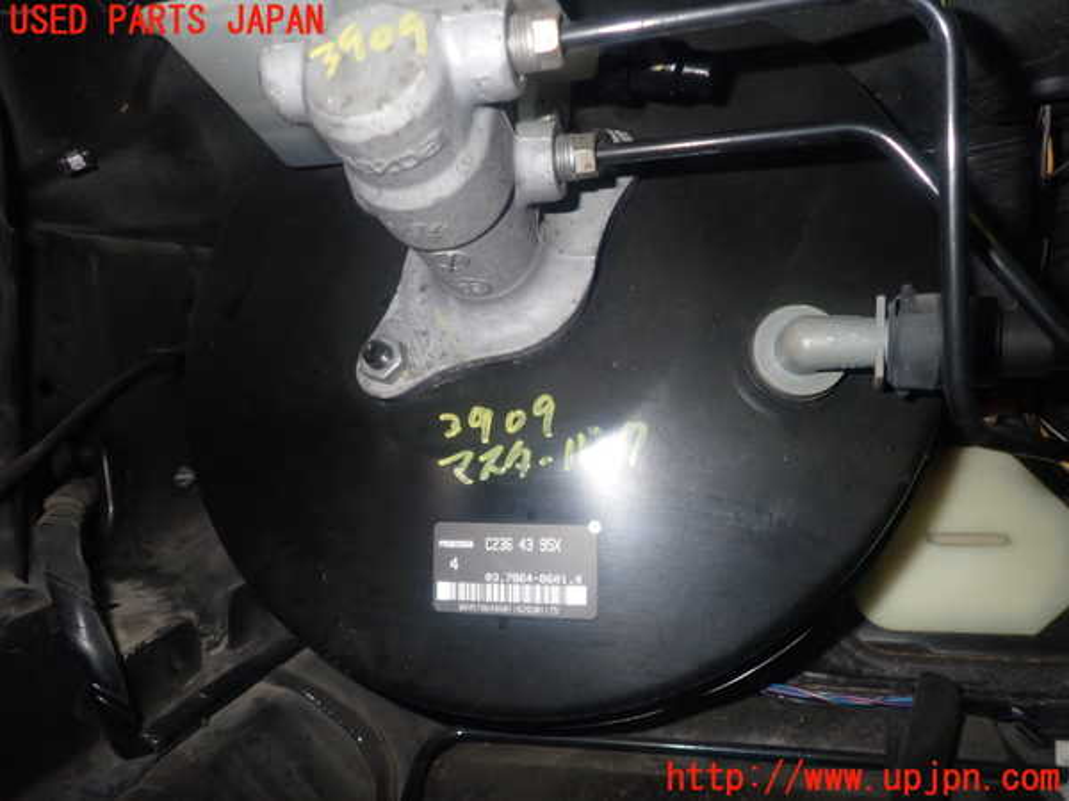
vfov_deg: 54.9
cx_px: 534
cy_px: 400
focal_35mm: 25
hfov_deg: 69.4
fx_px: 772
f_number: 5.6
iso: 320
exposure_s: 1/30
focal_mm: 4.5
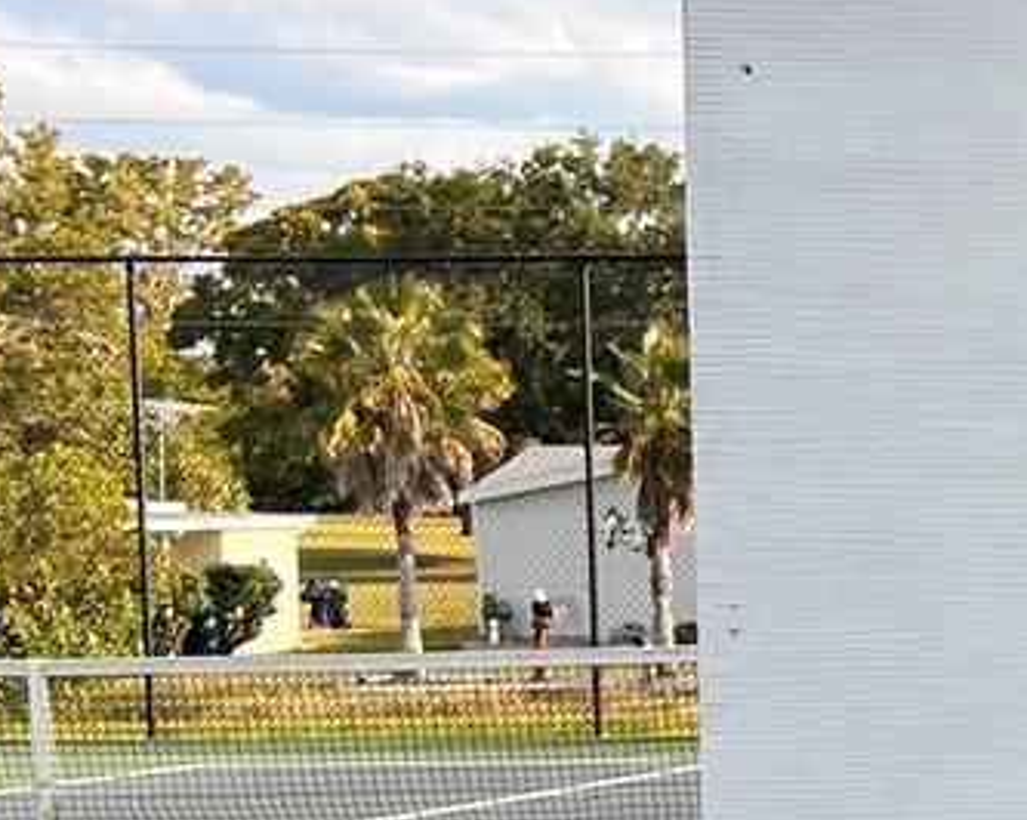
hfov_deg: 12.9
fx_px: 3706
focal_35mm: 122
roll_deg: -0.1
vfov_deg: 12.5
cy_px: 728
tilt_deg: -5.7
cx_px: 2276
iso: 50
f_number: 1.5
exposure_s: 1/1395
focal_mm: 5.7
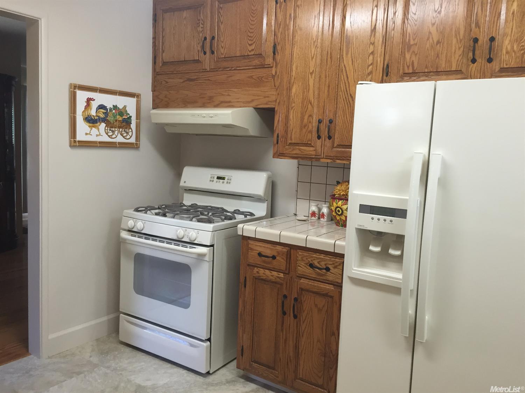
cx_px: 262
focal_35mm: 29
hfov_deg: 61.7
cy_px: 196
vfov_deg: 48.2
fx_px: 440
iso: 64
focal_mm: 4.15
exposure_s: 1/30
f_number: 2.2
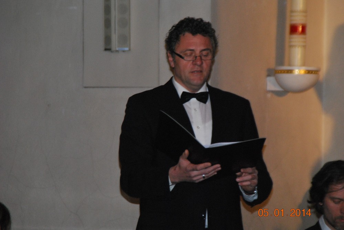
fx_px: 2870
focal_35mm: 300
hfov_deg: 6.9
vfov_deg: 4.6
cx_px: 172
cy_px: 115
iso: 1600
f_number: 6.3
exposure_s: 1/60
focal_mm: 200
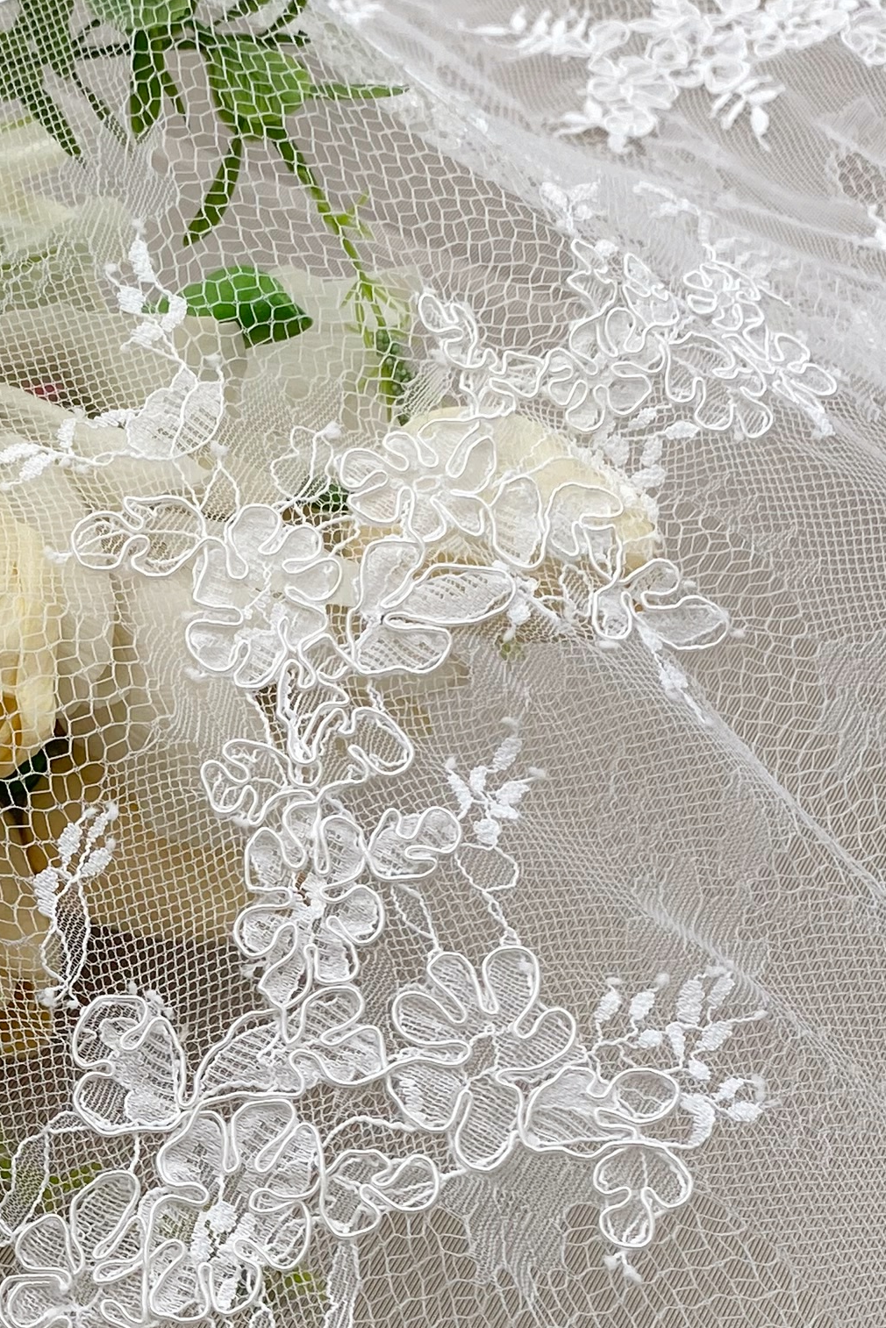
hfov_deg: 18.2
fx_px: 2657
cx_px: -109
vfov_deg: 27.5
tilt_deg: -50.5
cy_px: 1079
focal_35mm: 72
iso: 32
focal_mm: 4.25
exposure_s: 1/104
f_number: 1.8
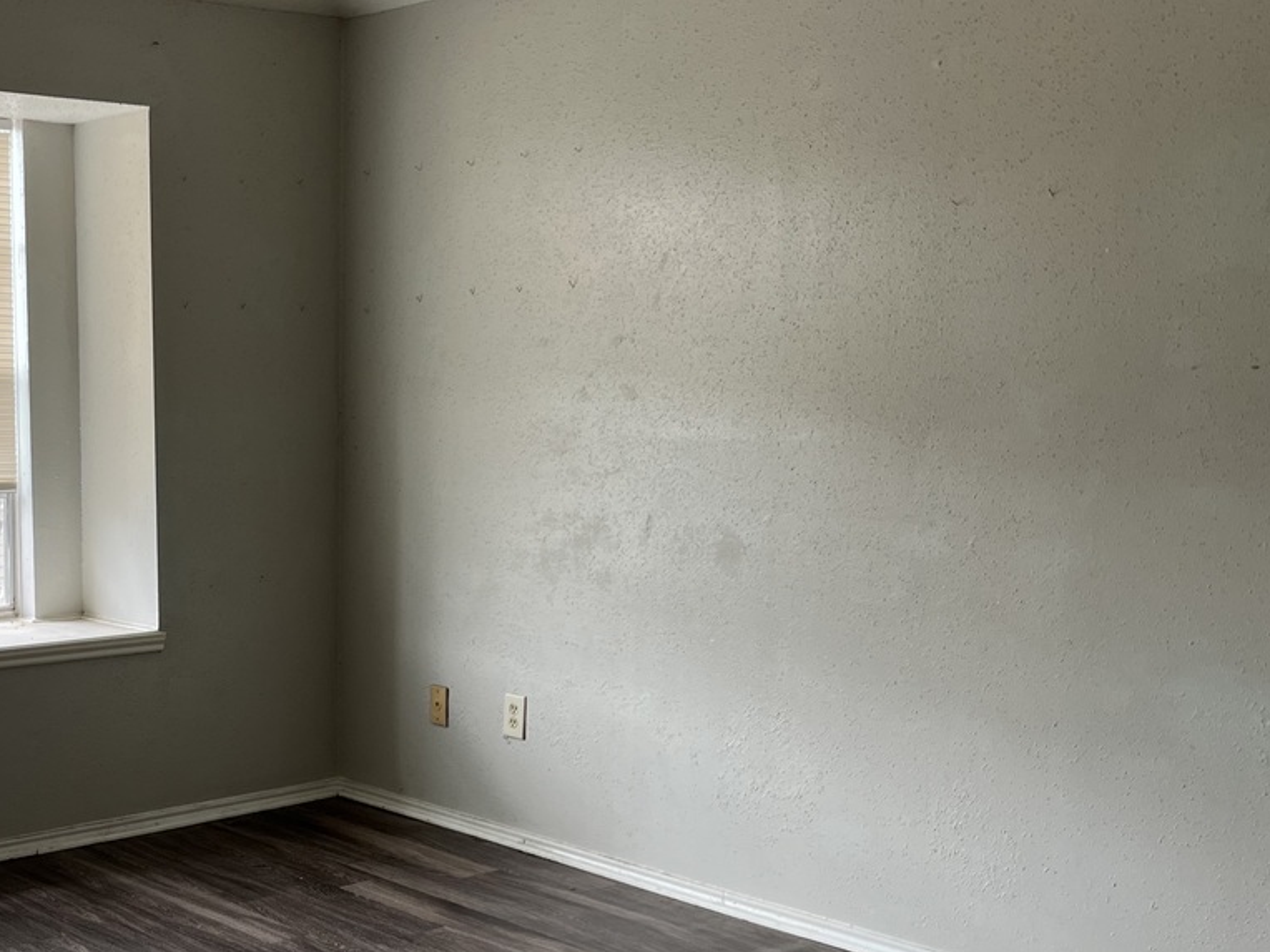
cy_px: 578
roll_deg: -0.3
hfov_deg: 37.8
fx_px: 1798
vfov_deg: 29.6
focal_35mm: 49
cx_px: 299
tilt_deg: -7.8
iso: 40
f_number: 1.6
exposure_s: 1/133
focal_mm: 5.1
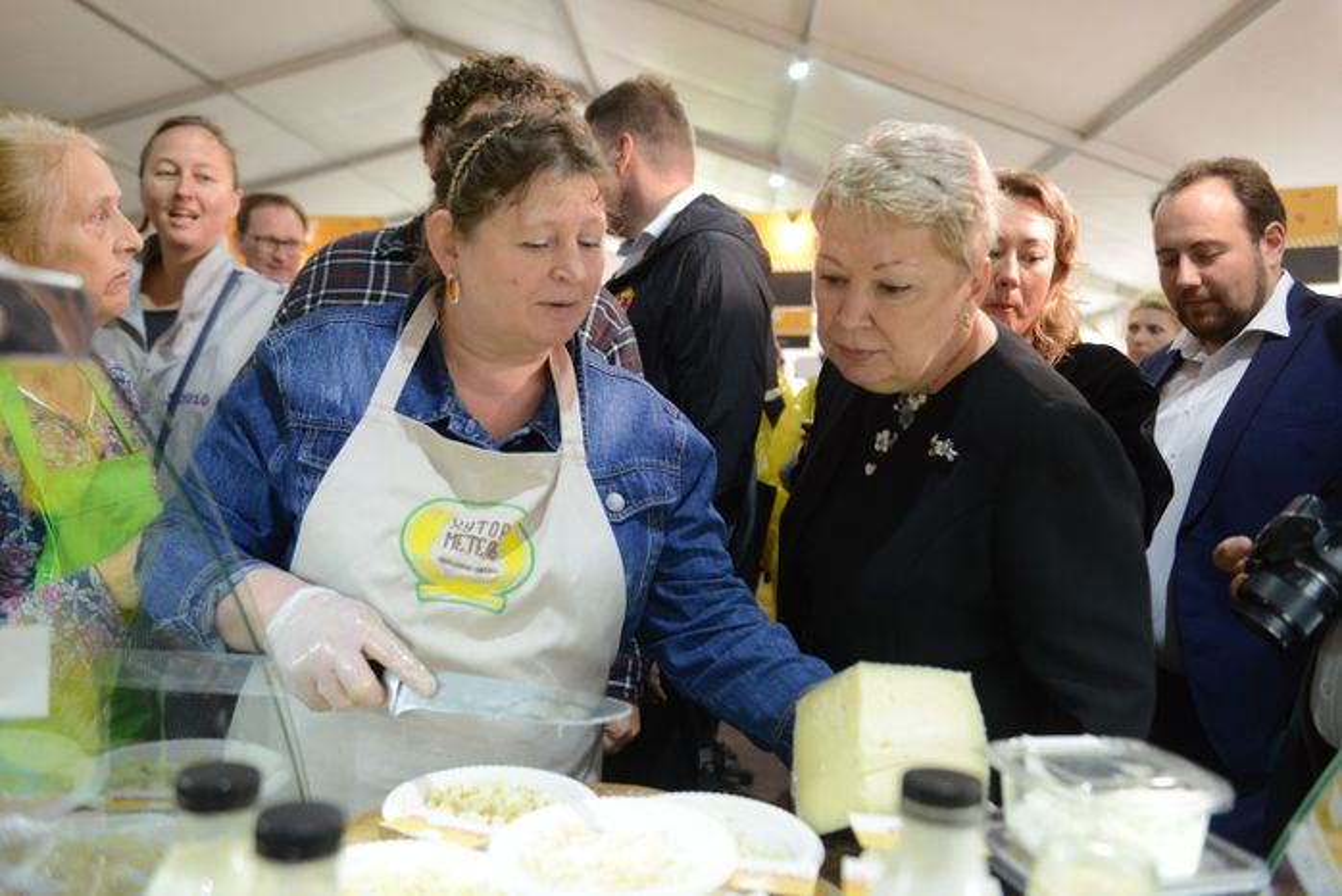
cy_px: 448
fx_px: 1156
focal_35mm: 31
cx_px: 671
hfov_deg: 60.3
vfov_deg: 42.4
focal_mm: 31
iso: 3200
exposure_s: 1/160
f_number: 3.5
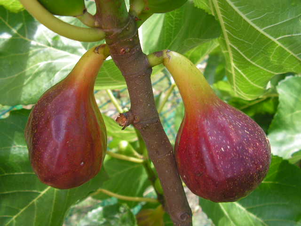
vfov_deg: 39.7
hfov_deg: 51.4
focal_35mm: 36
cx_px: 150
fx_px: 313
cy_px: 113
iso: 64
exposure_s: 1/80
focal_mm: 6
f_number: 3.2
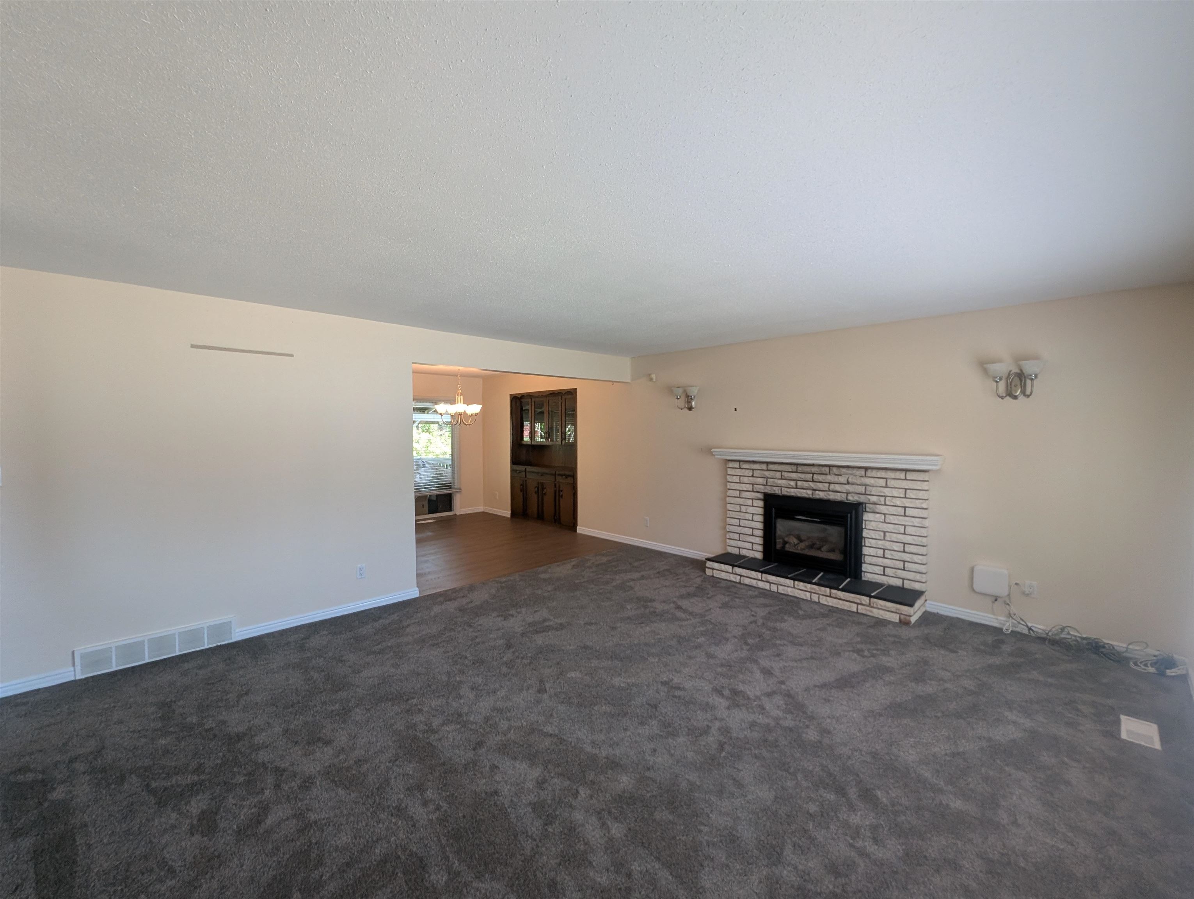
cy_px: 450
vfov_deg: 90.1
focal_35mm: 13
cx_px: 597
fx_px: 449
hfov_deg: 106.1
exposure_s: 1/60
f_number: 2.2
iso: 88
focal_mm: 1.95
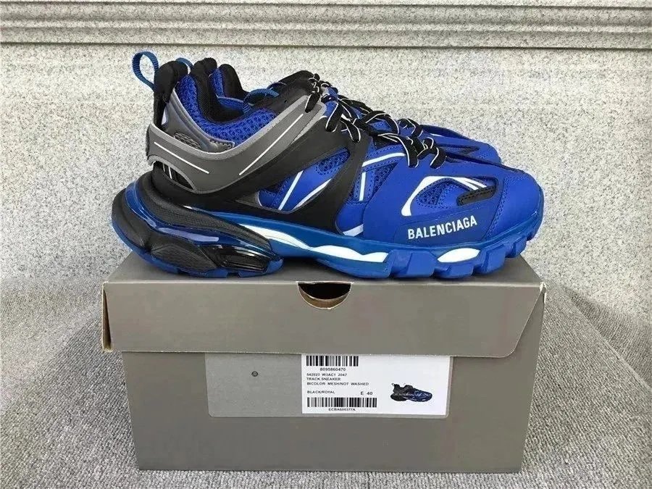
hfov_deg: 58.4
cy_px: 244
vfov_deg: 45.4
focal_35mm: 31
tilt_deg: -17.6
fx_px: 584
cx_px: 326
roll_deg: -0.2
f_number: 2.4
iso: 25
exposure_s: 1/100
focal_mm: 3.3
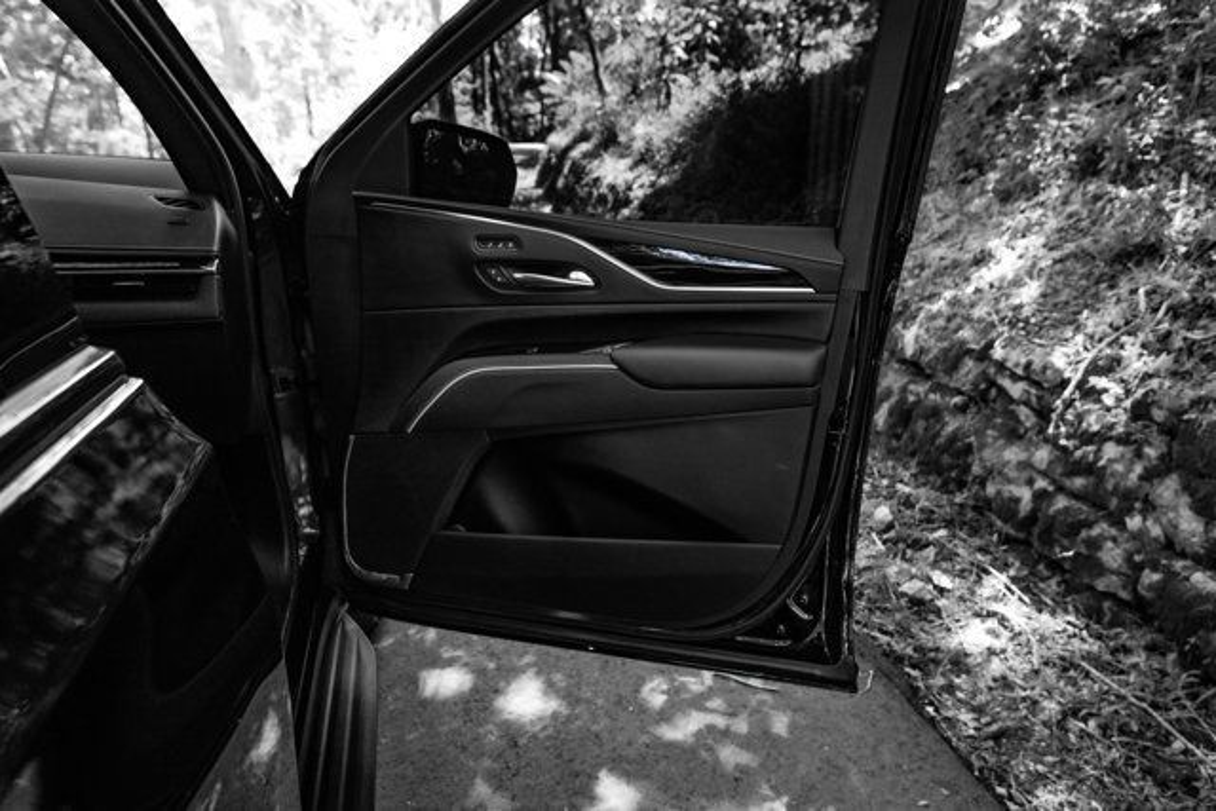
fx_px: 811
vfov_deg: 53.2
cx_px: 608
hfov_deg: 73.7
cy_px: 406
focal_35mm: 24
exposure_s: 1/250
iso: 1600
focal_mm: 24
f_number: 5
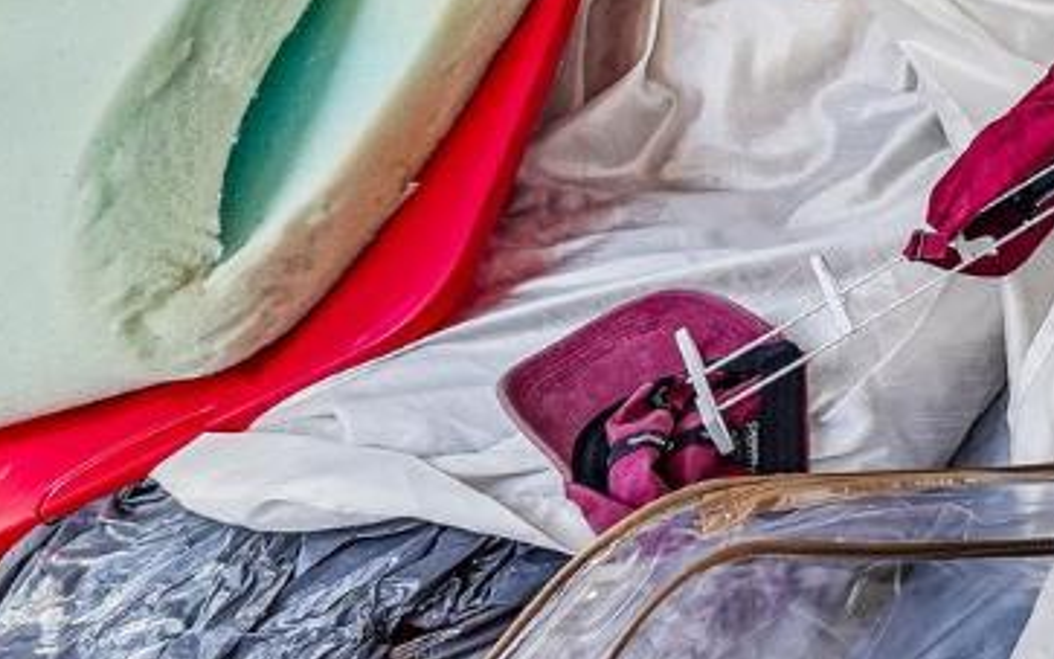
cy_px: -533
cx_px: 2024
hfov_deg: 20.3
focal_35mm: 59
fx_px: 1695
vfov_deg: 17.7
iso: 500
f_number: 8
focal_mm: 14
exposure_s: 1/20
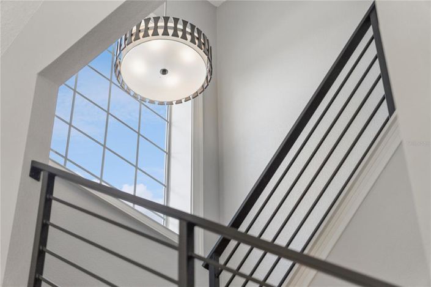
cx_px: 216
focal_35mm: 75
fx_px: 897
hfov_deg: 27.0
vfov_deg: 18.2
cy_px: 144
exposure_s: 1/250
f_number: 2.8
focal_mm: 50
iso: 160
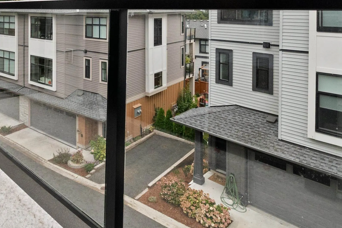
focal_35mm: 29
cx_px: 76
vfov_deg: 40.6
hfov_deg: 59.4
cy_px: 13
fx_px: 275
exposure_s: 1/250
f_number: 7.1
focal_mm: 10
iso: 320
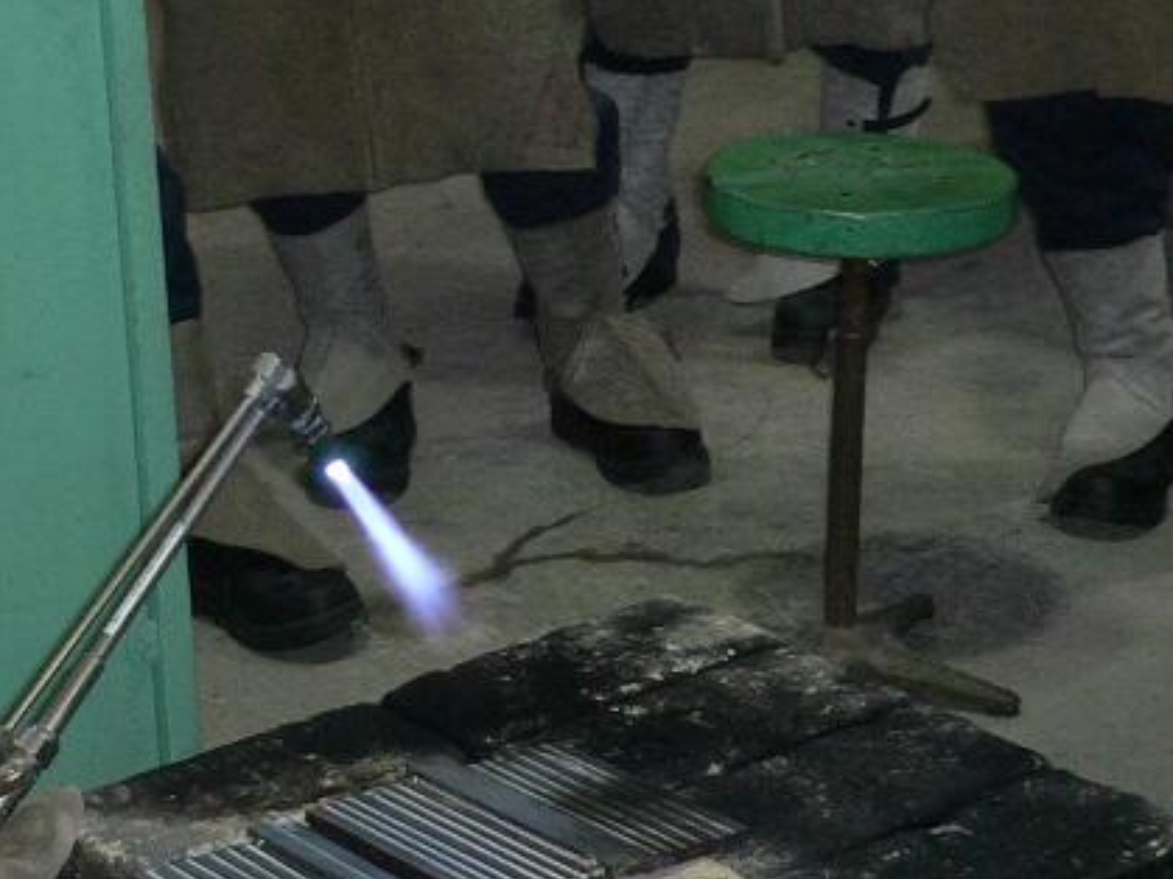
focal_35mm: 107
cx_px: 395
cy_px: 78
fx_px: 3625
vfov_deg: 13.7
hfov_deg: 18.3
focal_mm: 5.8
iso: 100
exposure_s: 1/60
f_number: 2.8
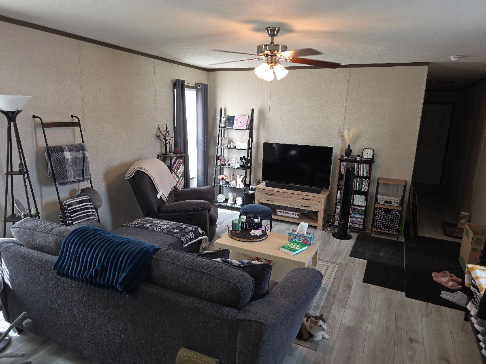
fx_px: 323
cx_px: 243
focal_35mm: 23
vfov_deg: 58.9
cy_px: 182
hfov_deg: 73.9
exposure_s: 1/60
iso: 80
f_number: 1.7
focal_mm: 6.3
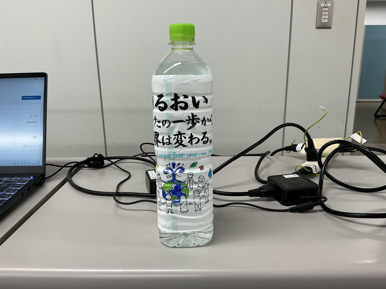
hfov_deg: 61.7
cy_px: 144
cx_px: 193
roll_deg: +0.7
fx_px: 323
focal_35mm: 29
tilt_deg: -14.9
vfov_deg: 48.2
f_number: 1.8
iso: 50
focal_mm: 3
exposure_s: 1/60
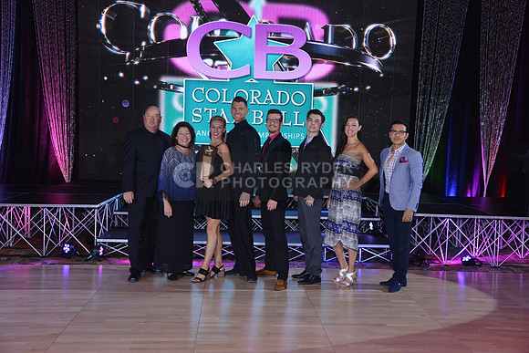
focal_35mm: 38
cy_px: 176
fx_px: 558
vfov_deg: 35.1
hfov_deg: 50.7
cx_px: 264
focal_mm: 38
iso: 2000
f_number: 5
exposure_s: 1/250
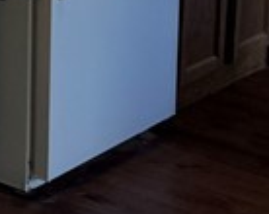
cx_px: -335
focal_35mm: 174
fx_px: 1383
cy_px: -274
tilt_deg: -6.1
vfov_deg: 8.2
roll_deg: -0.4
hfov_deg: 10.0
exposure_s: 1/133
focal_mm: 6.76
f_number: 1.78
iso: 200
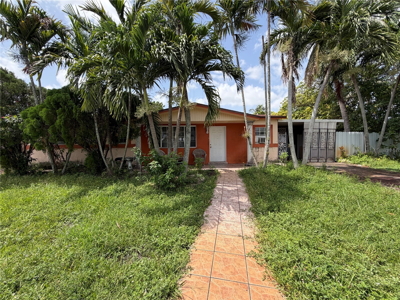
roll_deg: +1.3
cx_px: 200
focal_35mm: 14
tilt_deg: -1.3
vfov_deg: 85.7
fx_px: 162
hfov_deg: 102.1
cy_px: 150
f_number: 2.2
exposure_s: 1/770
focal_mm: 2.22
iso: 32
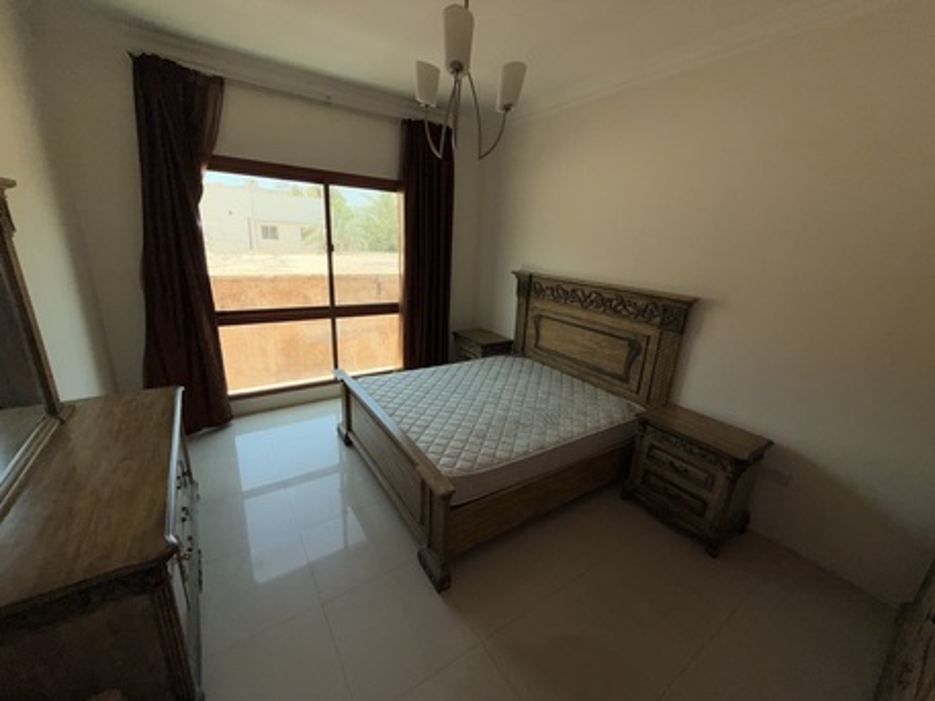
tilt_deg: -15.9
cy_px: 350
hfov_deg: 102.0
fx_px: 378
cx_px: 468
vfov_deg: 85.7
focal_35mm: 14
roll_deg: -2.5
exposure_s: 1/121
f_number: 2.2
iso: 25
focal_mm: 2.22
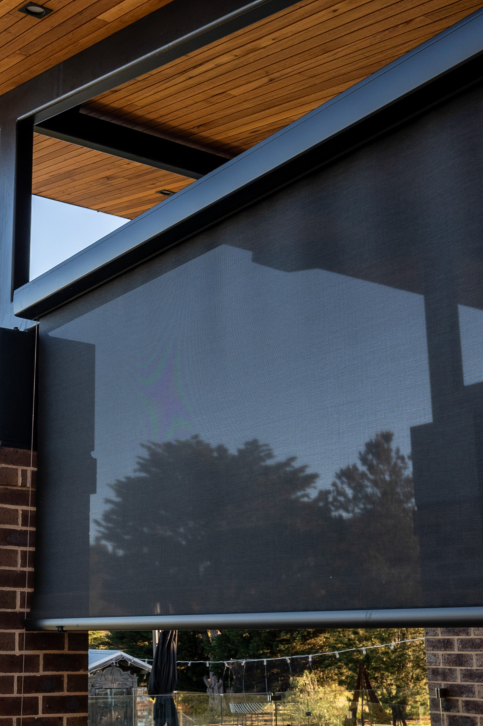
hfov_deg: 26.3
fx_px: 1012
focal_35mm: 50
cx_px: 93
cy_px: 398
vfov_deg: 39.4
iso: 500
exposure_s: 1/500
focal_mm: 20.5
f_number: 10
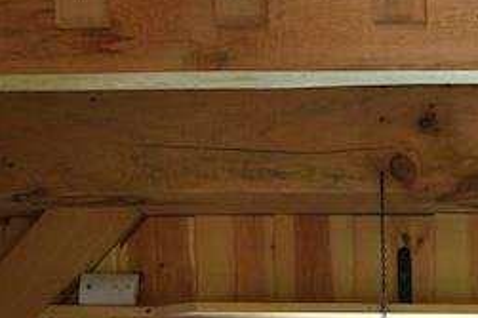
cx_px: 636
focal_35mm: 102
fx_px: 1353
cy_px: 769
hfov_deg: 18.5
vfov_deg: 11.2
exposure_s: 1/8
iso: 2000
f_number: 6.3
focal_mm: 20
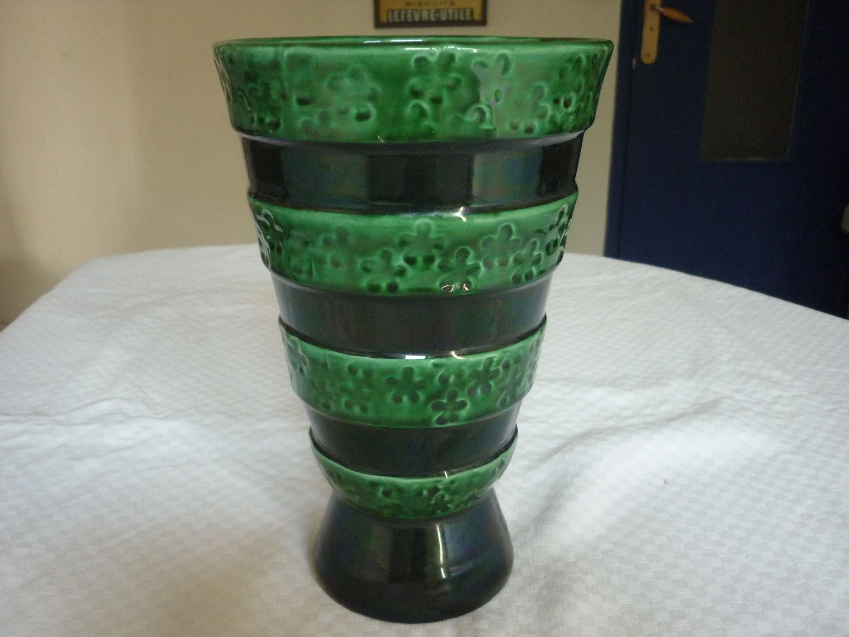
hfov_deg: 55.4
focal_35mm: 33
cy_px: 318
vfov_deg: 42.9
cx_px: 424
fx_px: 809
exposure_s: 1/25
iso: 400
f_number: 2.8
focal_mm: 5.5
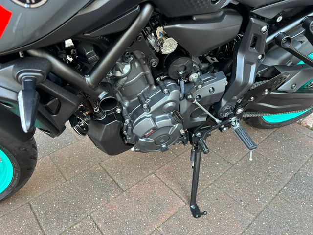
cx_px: 156
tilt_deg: -35.4
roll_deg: +0.4
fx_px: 235
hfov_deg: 67.3
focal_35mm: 26
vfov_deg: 53.1
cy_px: 118
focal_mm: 5.96
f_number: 1.6
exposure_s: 1/60
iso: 320
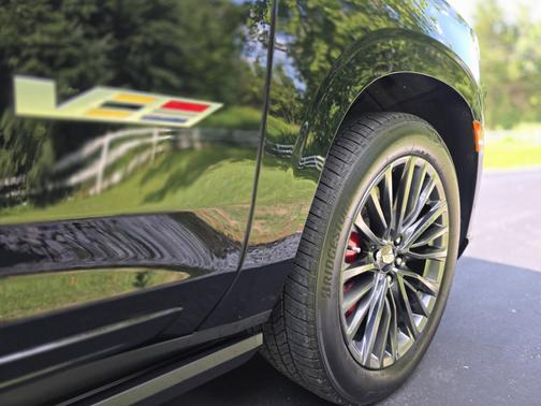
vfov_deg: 58.9
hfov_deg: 73.9
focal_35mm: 23
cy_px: 203
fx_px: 359
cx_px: 270
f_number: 1.7
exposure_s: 1/180
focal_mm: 6.3
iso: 40
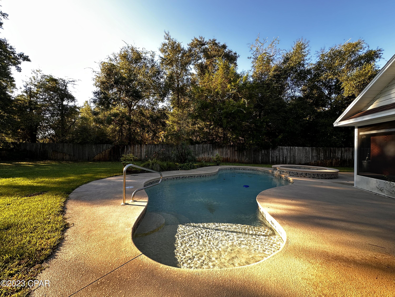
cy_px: 148
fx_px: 160
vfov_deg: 85.7
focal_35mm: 14
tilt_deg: +0.4
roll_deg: -1.1
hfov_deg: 102.1
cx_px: 198
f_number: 2.2
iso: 50
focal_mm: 2.22
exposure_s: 1/99
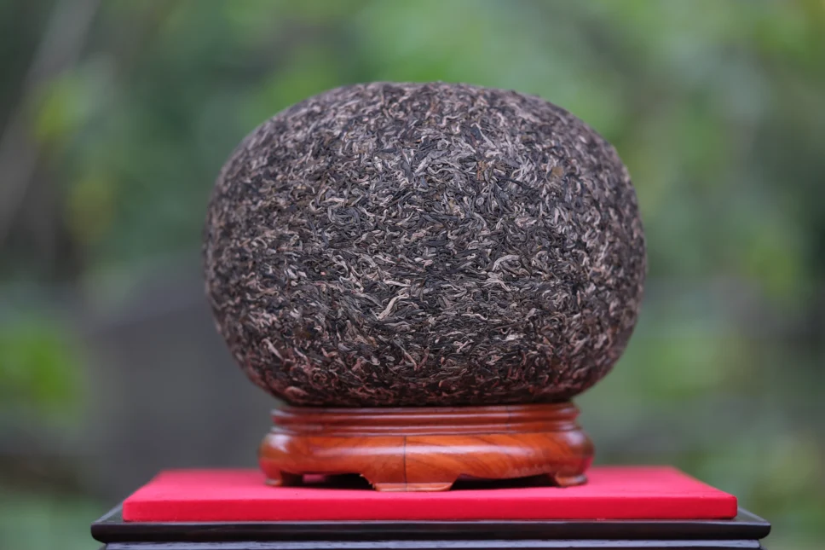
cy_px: 275
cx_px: 412
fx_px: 2589
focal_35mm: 113
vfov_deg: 12.1
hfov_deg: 18.1
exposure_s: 1/400
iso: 160
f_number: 1.2
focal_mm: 75
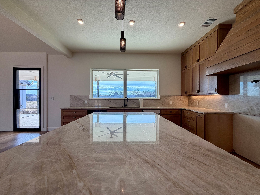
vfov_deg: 85.7
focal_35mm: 14
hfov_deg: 102.1
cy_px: 98
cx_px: 130
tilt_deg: -0.9
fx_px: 105
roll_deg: +0.3
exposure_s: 1/206
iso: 50
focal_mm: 2.22
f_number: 2.2
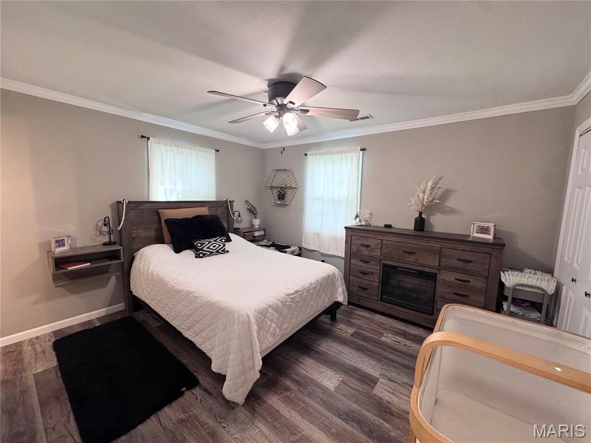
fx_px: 239
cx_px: 296
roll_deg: -1.0
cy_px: 222
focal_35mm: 14
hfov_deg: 102.1
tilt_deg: -6.3
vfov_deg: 85.7
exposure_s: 1/120
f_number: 2.2
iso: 320
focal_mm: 2.22
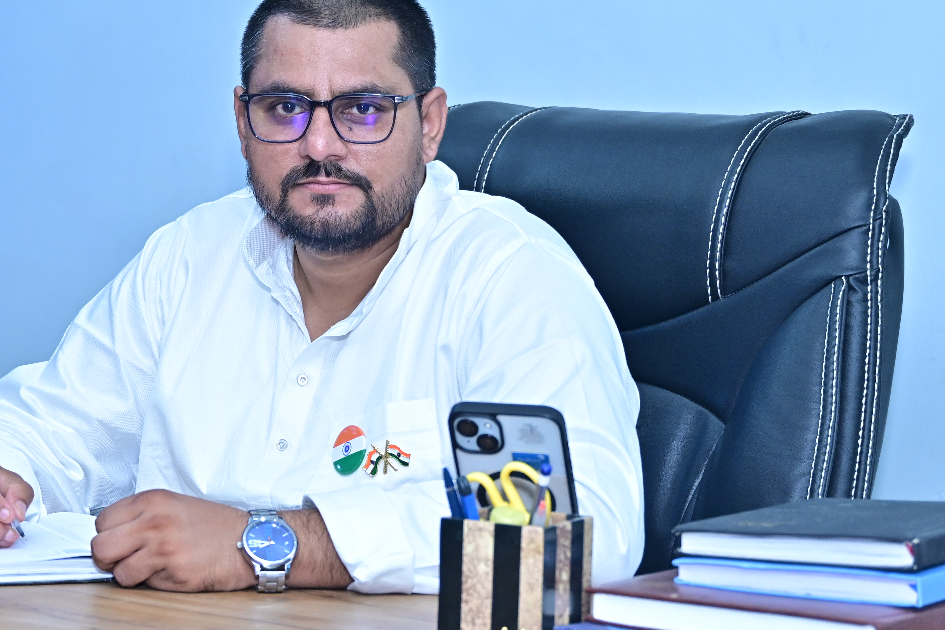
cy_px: 252
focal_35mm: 100
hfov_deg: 20.3
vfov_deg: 13.7
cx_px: 256
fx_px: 2619
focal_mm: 43
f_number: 4.5
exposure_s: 1/125
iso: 640
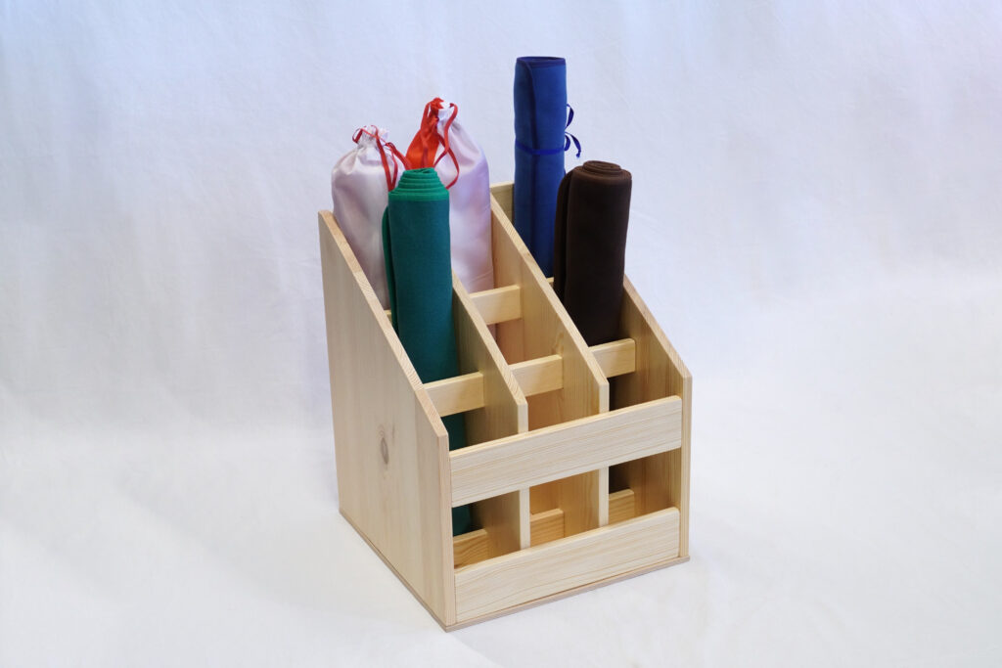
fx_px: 1461
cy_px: 334
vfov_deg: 25.8
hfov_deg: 37.8
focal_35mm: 52
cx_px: 501
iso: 1600
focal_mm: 35
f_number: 8
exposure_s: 1/50
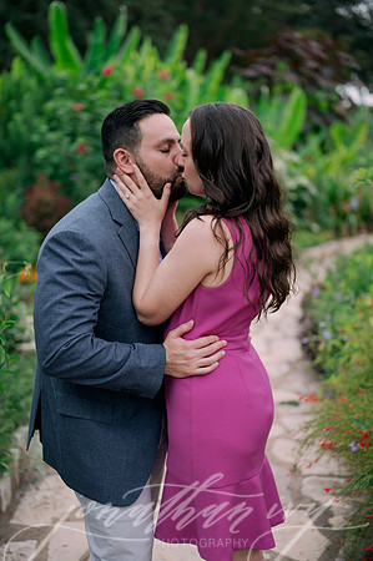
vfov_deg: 39.6
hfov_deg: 26.9
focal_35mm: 50
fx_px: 779
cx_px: 186
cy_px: 280
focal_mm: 50
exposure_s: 1/800
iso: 160
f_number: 2
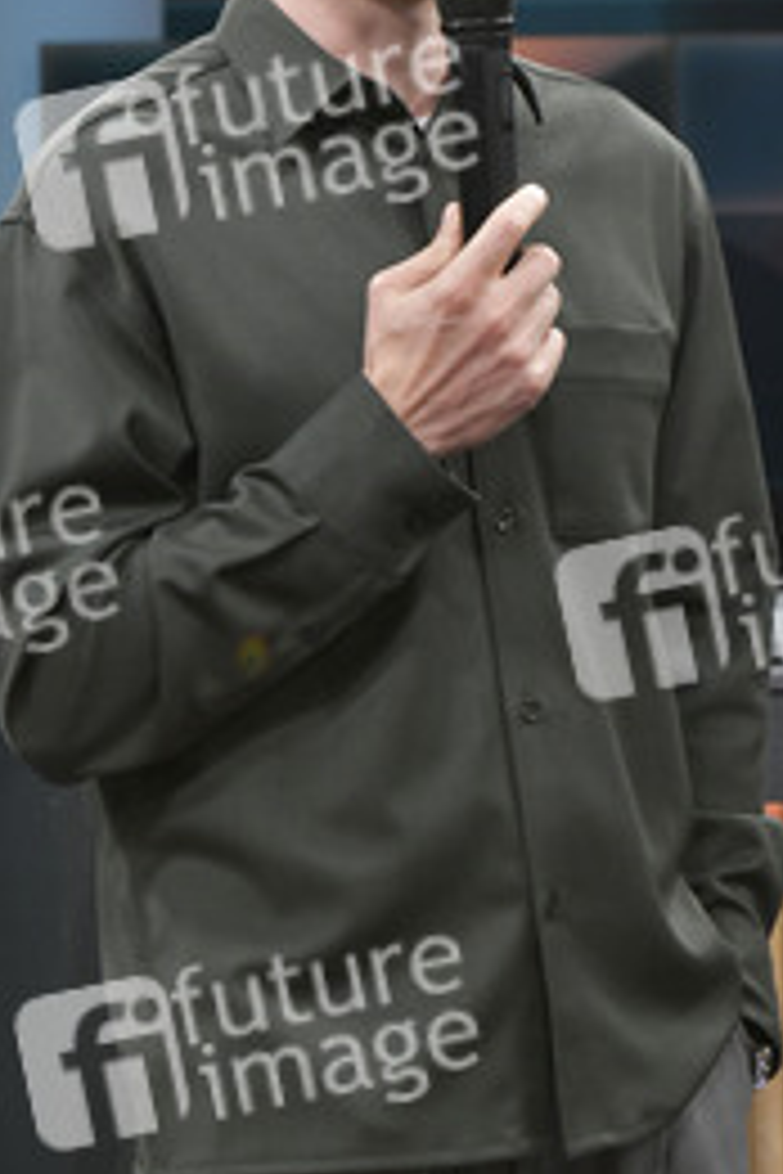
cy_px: 369
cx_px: 378
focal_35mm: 95
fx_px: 3099
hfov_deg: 14.4
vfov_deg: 21.4
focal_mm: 62
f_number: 5.6
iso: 2500
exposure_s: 1/200
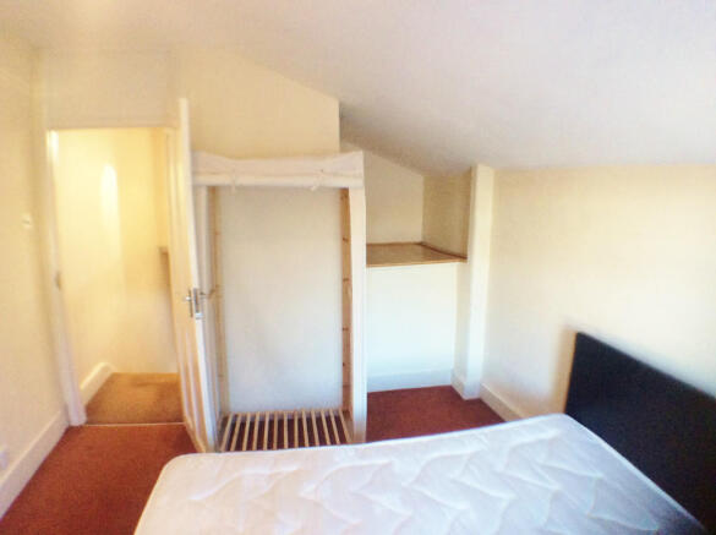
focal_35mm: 32
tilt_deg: -9.6
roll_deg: +1.3
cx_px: 358
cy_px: 268
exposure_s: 1/24
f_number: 2.4
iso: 160
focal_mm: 3.3
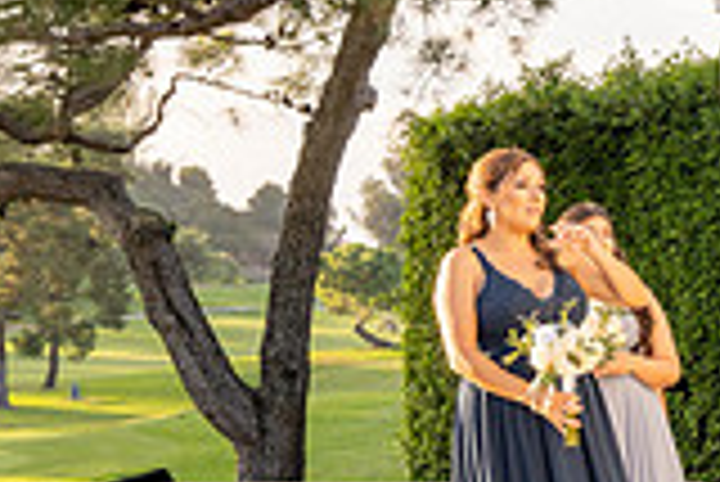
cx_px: 1251
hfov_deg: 18.7
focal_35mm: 87
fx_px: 1742
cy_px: 259
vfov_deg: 15.7
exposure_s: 1/100
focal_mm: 24
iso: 250
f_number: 8
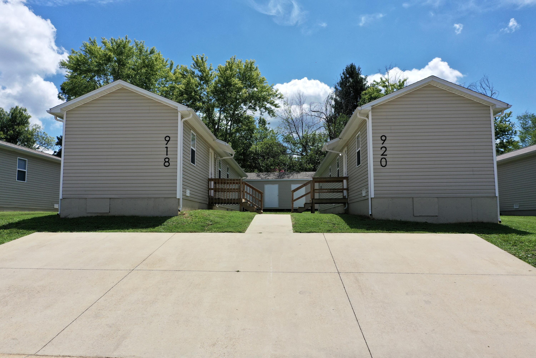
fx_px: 417
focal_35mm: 28
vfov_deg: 46.4
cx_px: 268
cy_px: 179
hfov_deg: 65.5
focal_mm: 10.26
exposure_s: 1/1600
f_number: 4
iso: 100
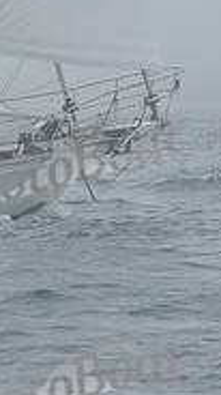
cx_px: -172
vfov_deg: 4.8
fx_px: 4664
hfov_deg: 2.7
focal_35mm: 446
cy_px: 81
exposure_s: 1/800
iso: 250
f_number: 10
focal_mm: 135
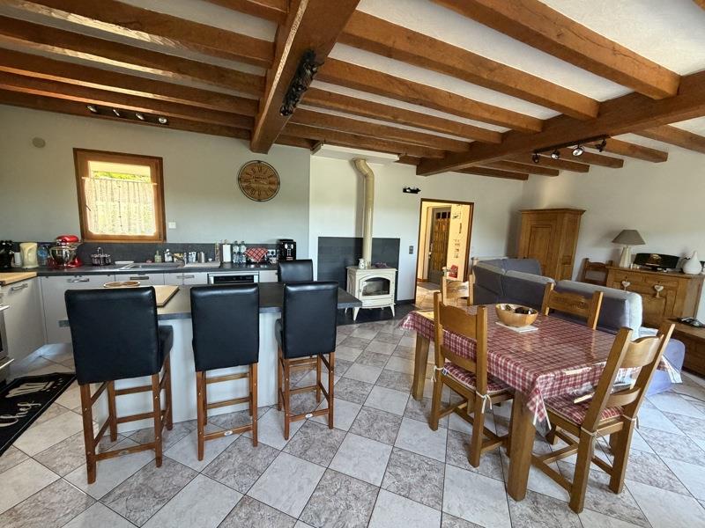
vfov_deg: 85.7
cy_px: 264
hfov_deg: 102.1
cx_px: 352
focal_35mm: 14
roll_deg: -1.5
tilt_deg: -8.3
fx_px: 285
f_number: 2.2
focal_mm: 2.22
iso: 400
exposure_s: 1/60
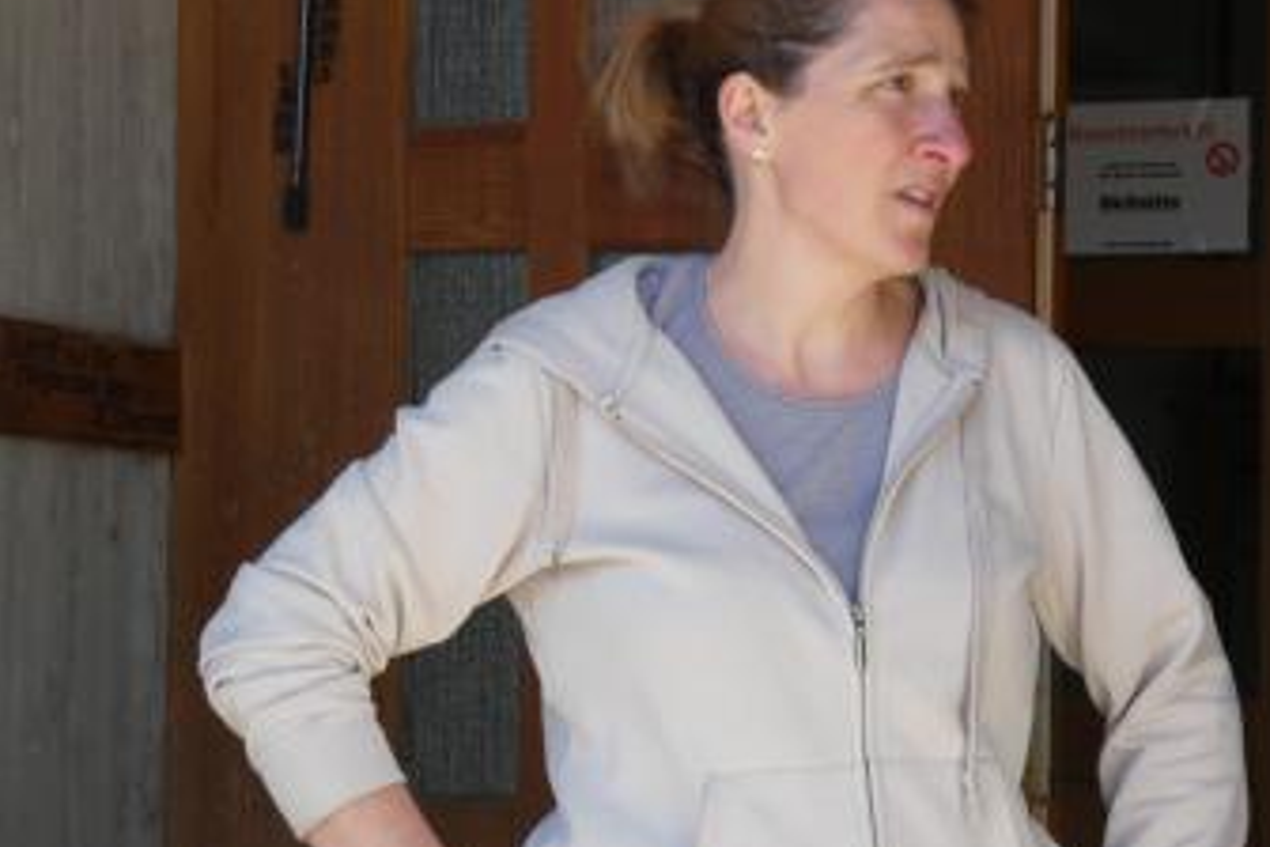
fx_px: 4057
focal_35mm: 115
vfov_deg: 11.9
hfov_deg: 17.8
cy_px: 321
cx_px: 752
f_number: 4.7
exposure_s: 1/80
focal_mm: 16.6
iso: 80
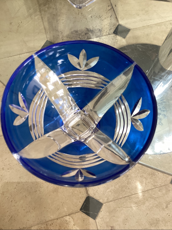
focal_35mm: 31
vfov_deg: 58.4
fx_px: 205
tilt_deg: -71.8
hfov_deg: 45.4
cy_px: 115
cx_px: 86
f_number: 2.4
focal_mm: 3.3
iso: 80
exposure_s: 1/60
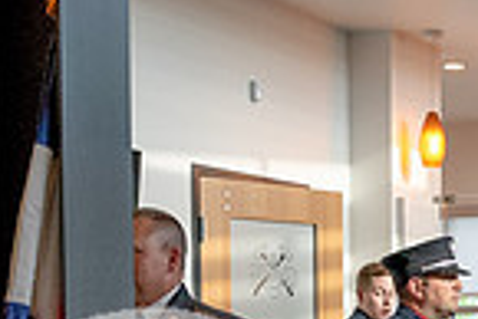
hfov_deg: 20.3
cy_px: 442
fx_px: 1276
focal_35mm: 96
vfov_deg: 13.6
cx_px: 518
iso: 1250
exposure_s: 1/1250
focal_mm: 24
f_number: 3.5
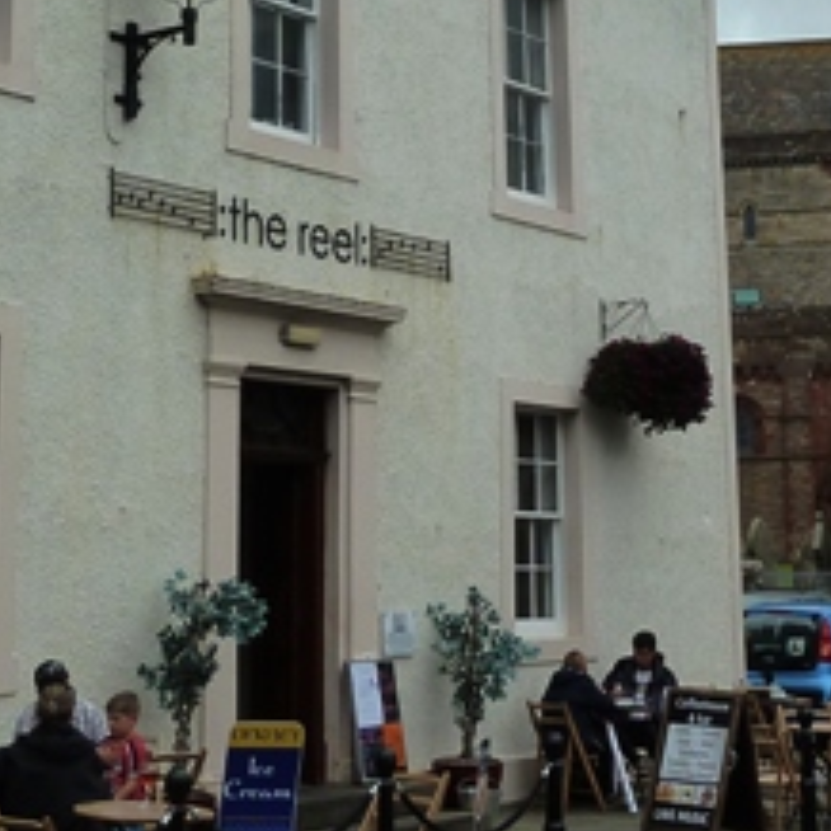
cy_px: 46
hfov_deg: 21.2
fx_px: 2200
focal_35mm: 81
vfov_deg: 20.8
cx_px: 602
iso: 125
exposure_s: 1/400
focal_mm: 4.1
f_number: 4
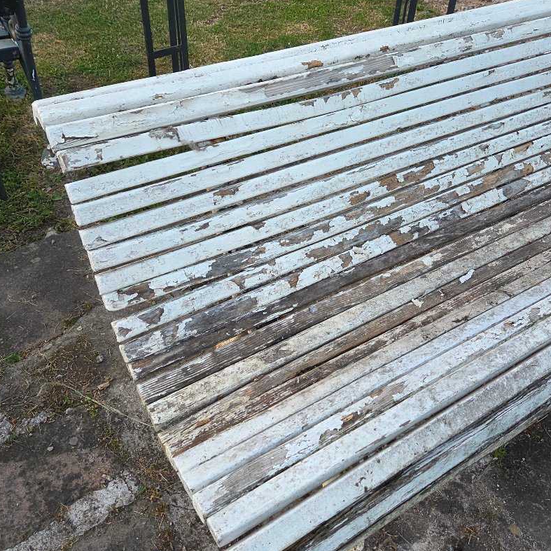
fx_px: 558
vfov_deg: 52.4
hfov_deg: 52.5
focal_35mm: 31
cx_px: 298
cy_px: 239
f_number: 1.8
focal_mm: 5.4
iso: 125
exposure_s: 1/180
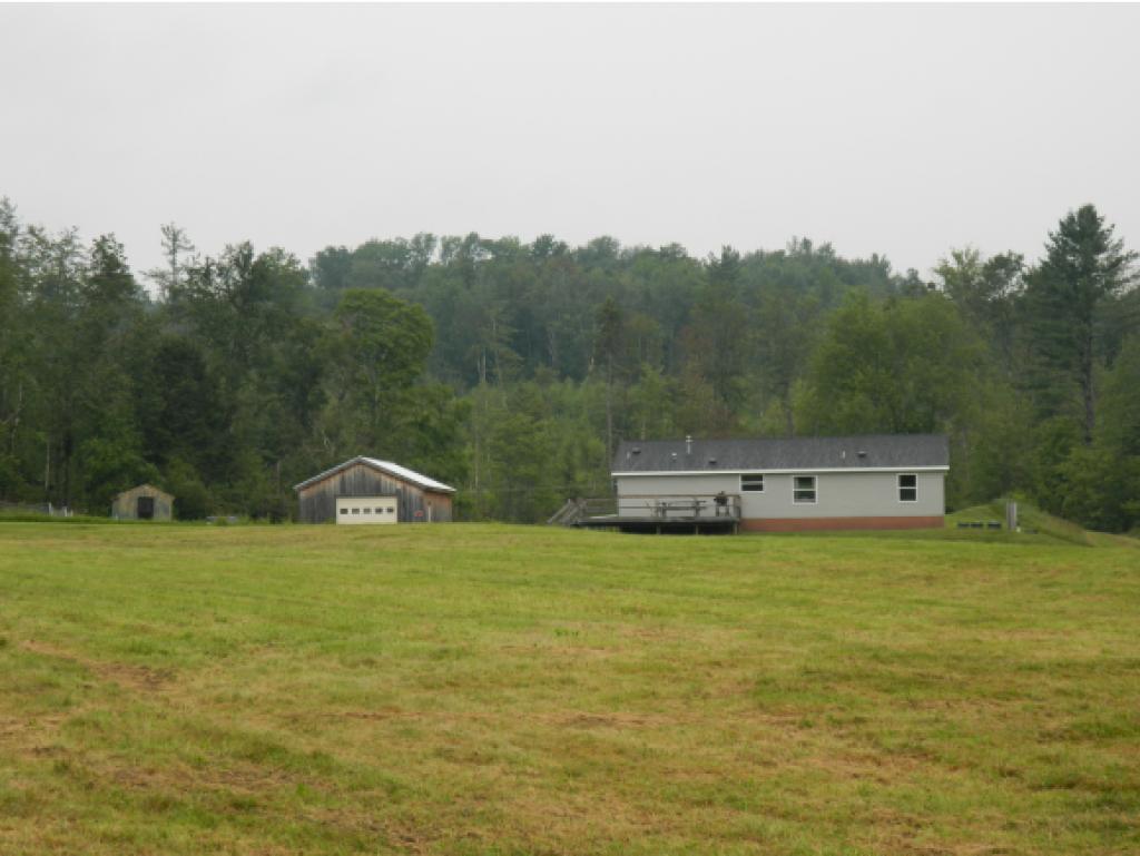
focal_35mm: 84
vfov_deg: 17.6
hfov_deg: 23.3
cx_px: 570
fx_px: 2768
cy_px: 428
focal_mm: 15.1
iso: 110
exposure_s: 1/200
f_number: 4.2
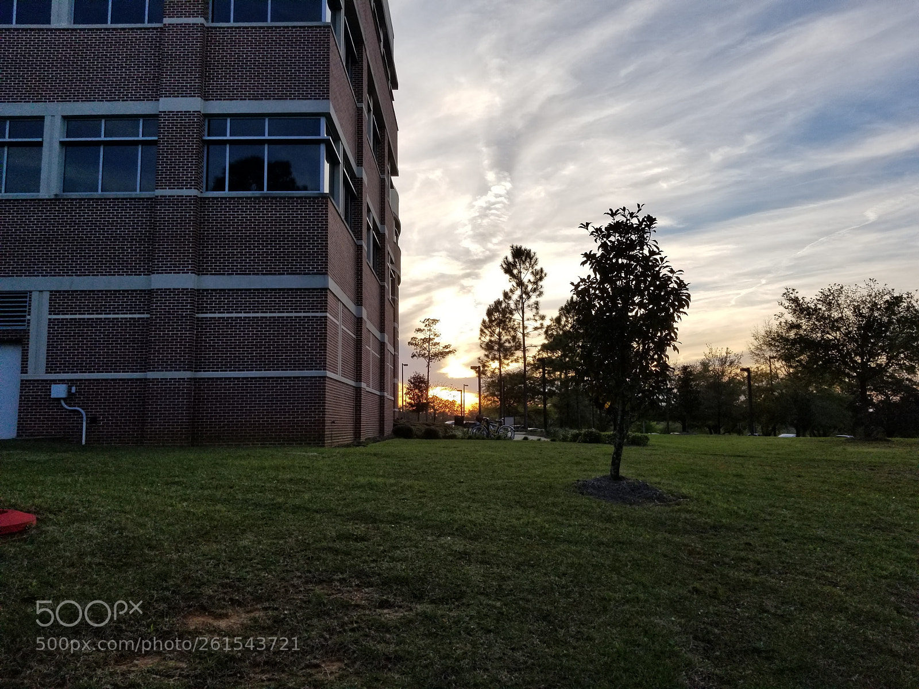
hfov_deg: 67.3
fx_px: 690
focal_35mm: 26
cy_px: 344
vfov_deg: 53.1
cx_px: 460
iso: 50
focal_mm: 4.25
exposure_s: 1/1112
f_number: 1.7
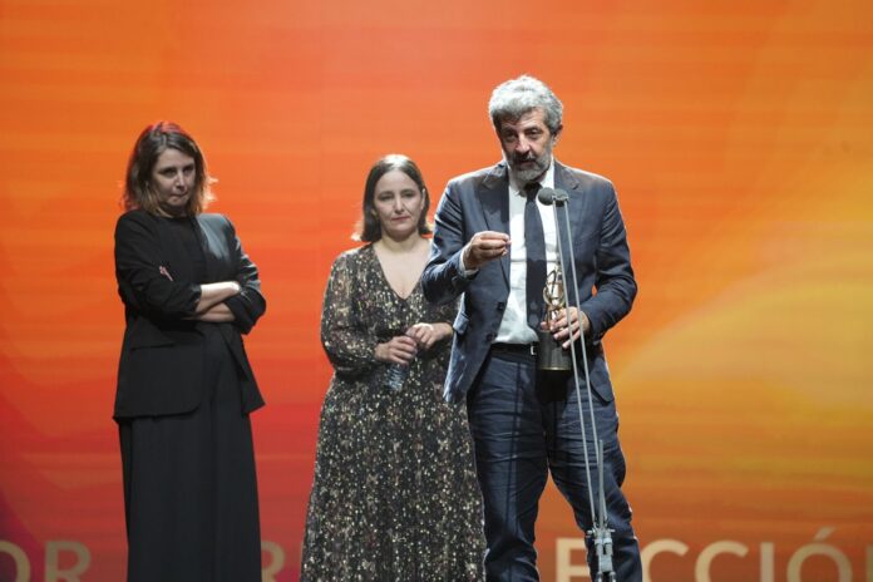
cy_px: 291
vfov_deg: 4.2
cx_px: 436
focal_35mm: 330
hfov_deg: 6.2
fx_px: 8002
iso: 5000
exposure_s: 1/500
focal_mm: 330
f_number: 5.6
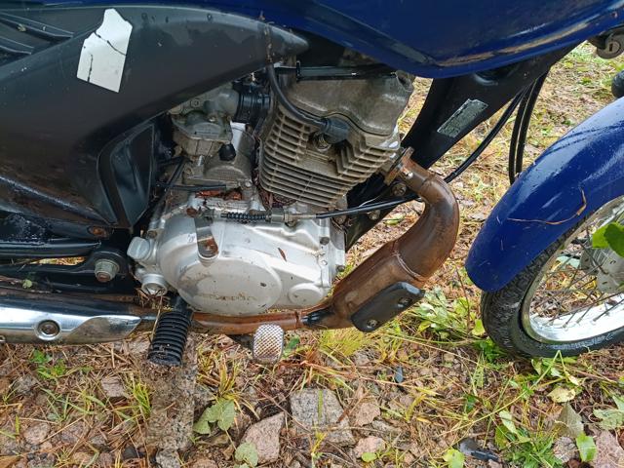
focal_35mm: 26
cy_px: 234
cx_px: 312
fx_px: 469
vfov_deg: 53.1
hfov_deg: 67.3
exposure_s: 1/120
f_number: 1.8
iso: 211
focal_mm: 4.81
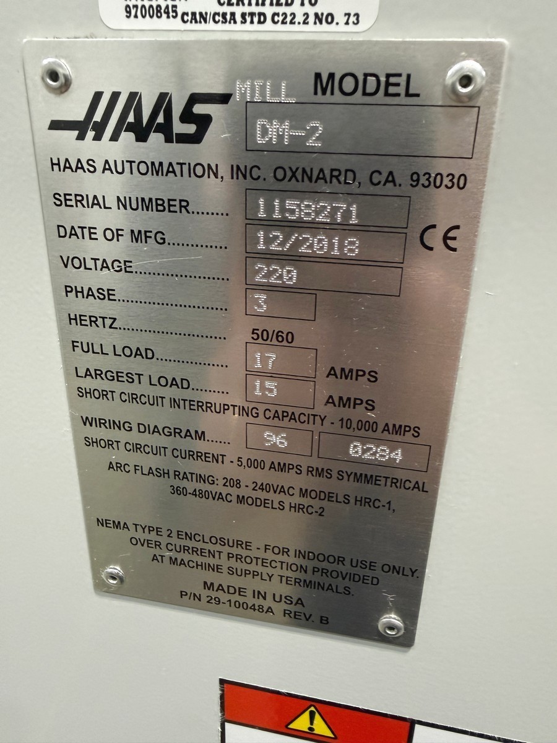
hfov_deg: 56.8
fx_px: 515
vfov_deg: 71.6
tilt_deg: -22.2
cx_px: 278
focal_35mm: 24
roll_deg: -1.7
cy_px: 372
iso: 500
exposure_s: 1/60
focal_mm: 2.22
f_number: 2.2
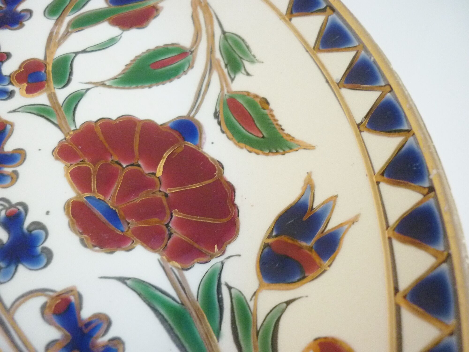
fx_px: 447
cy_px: 176
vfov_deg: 42.9
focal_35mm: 33
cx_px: 234
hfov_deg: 55.4
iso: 400
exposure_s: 1/15
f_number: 2.8
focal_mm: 5.5
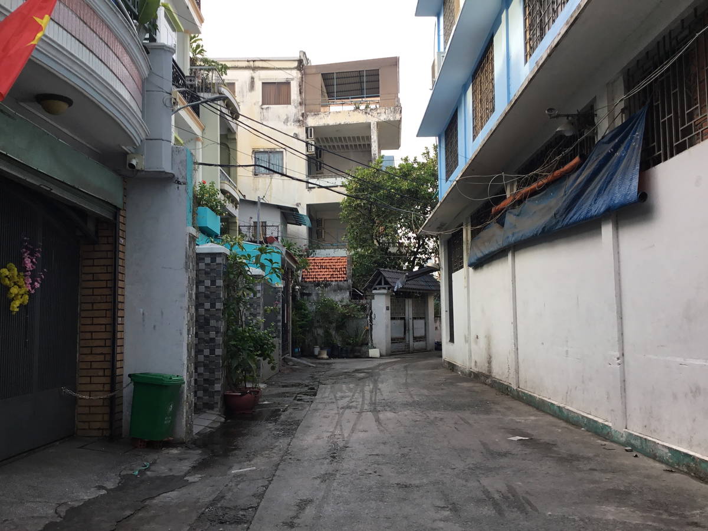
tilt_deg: +6.1
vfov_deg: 45.4
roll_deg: -0.3
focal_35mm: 31
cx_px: 354
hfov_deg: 58.4
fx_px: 634
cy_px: 266
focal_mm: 3.3
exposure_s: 1/186
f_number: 2.4
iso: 25
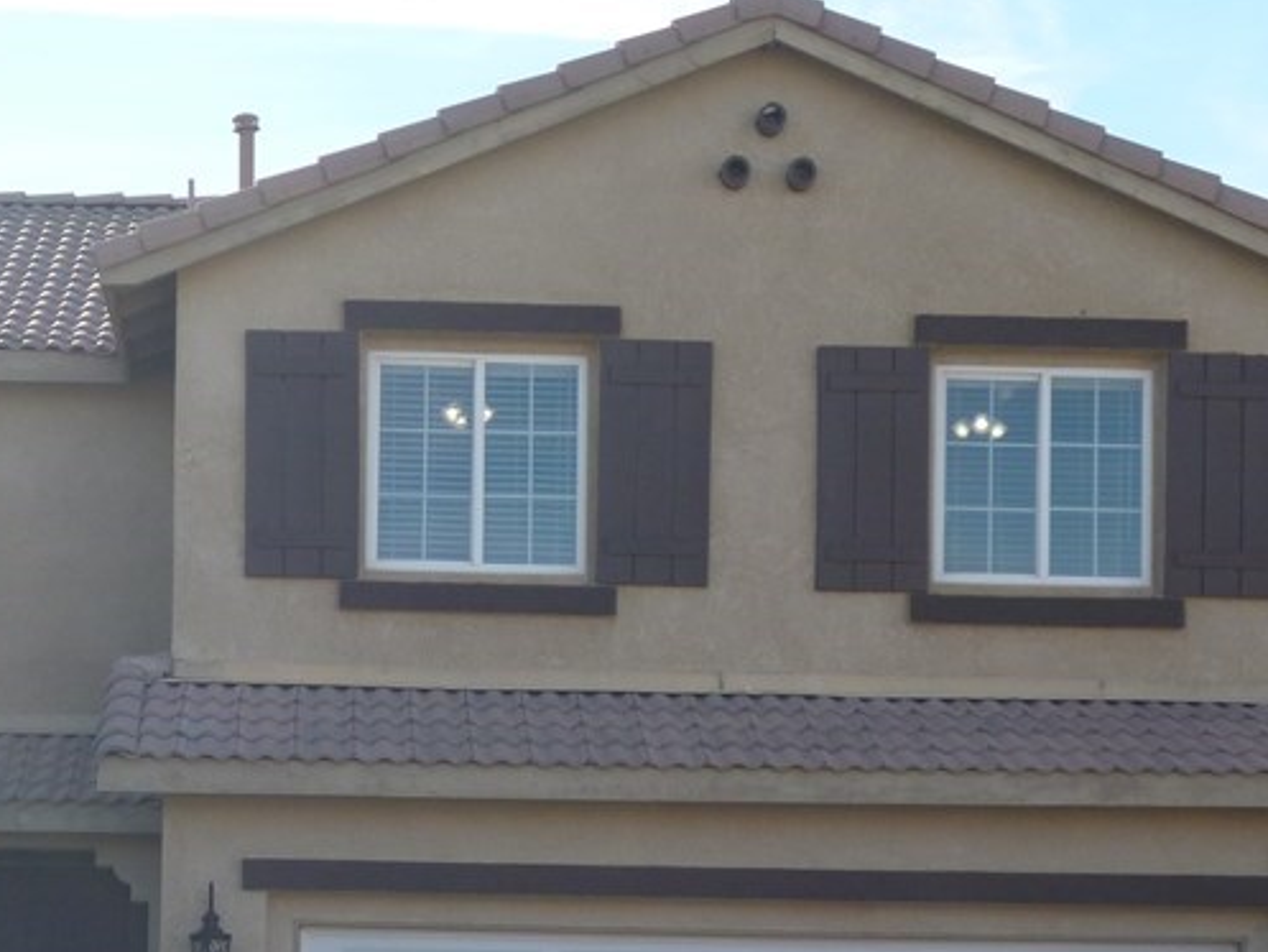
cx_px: 538
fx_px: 3774
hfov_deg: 19.1
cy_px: 921
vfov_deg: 14.2
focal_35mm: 103
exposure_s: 1/500
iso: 100
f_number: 3.6
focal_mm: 8.9
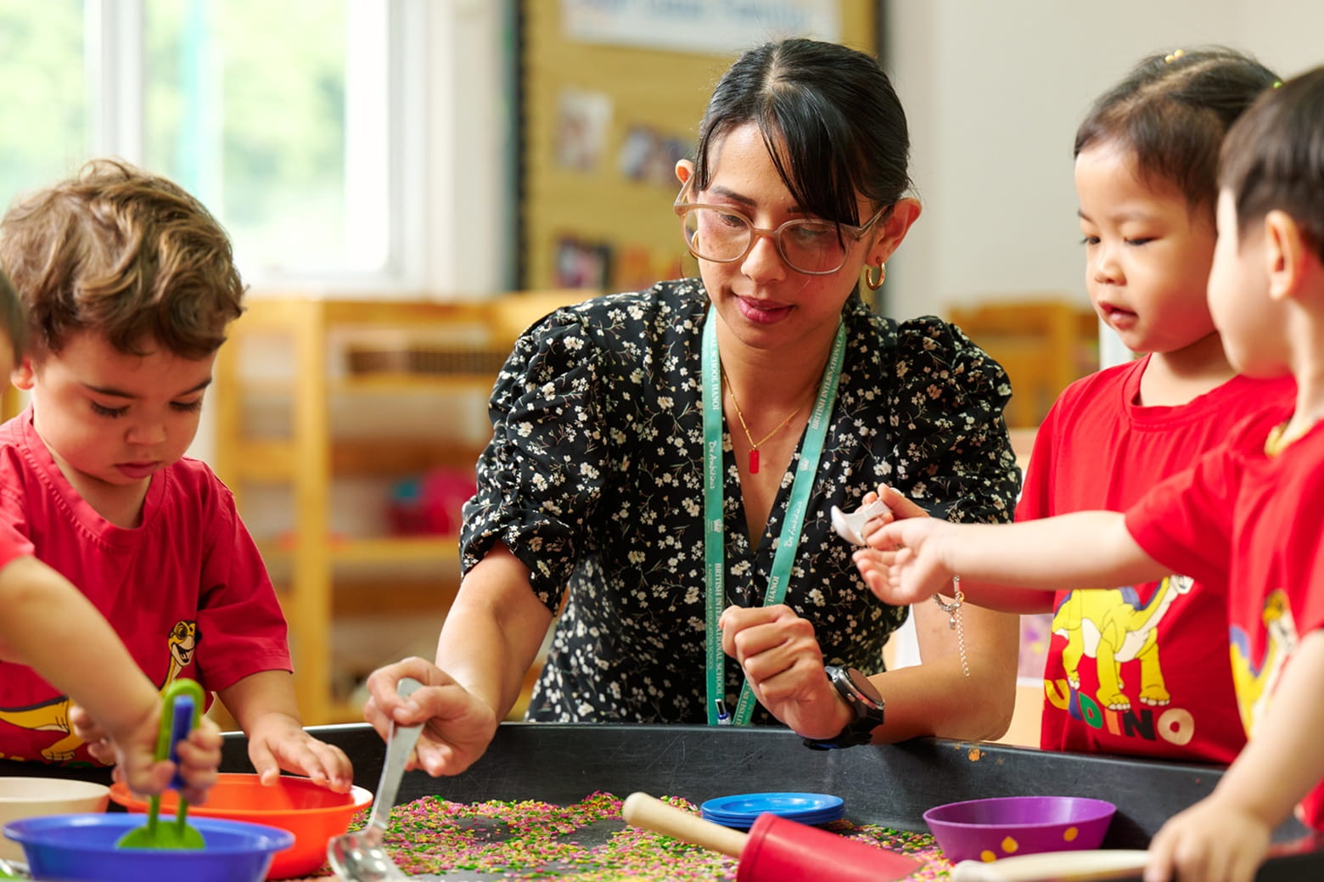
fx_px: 3125
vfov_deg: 16.1
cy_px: 441
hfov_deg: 23.9
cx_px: 662
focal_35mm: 85
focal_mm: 85
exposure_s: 1/200
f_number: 3.2
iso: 640
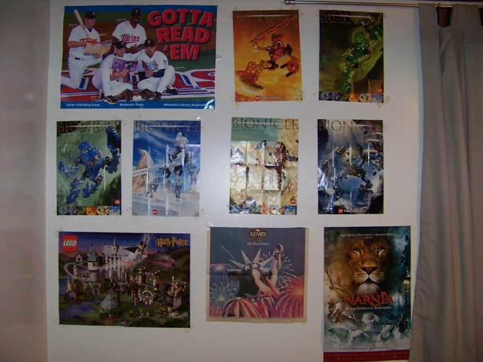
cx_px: 242
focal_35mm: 36
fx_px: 502
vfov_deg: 39.7
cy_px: 181
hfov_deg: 51.3
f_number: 2.8
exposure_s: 1/30
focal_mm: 5.85
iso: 200
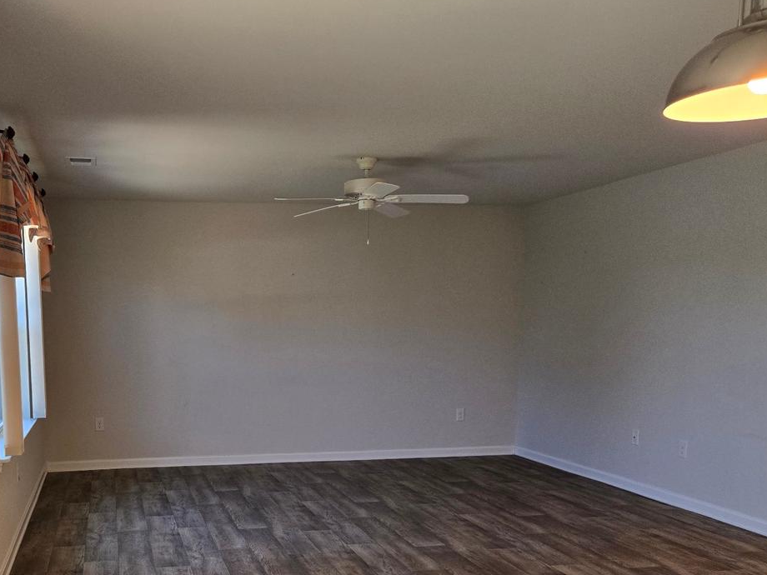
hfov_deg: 50.0
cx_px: 231
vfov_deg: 38.5
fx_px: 798
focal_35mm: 36
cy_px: 438
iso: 125
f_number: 1.8
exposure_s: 1/120
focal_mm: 5.4
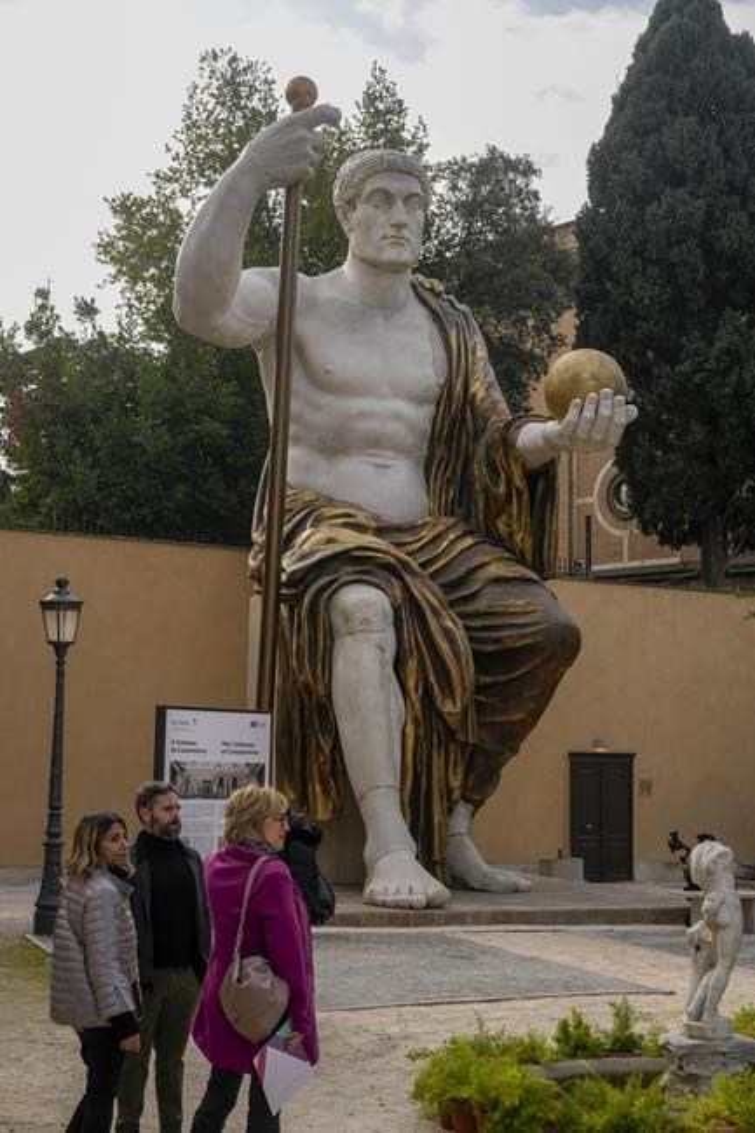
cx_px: 378
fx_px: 1731
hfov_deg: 24.6
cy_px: 566
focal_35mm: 55
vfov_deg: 36.3
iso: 100
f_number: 7.1
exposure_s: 1/200
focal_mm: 55
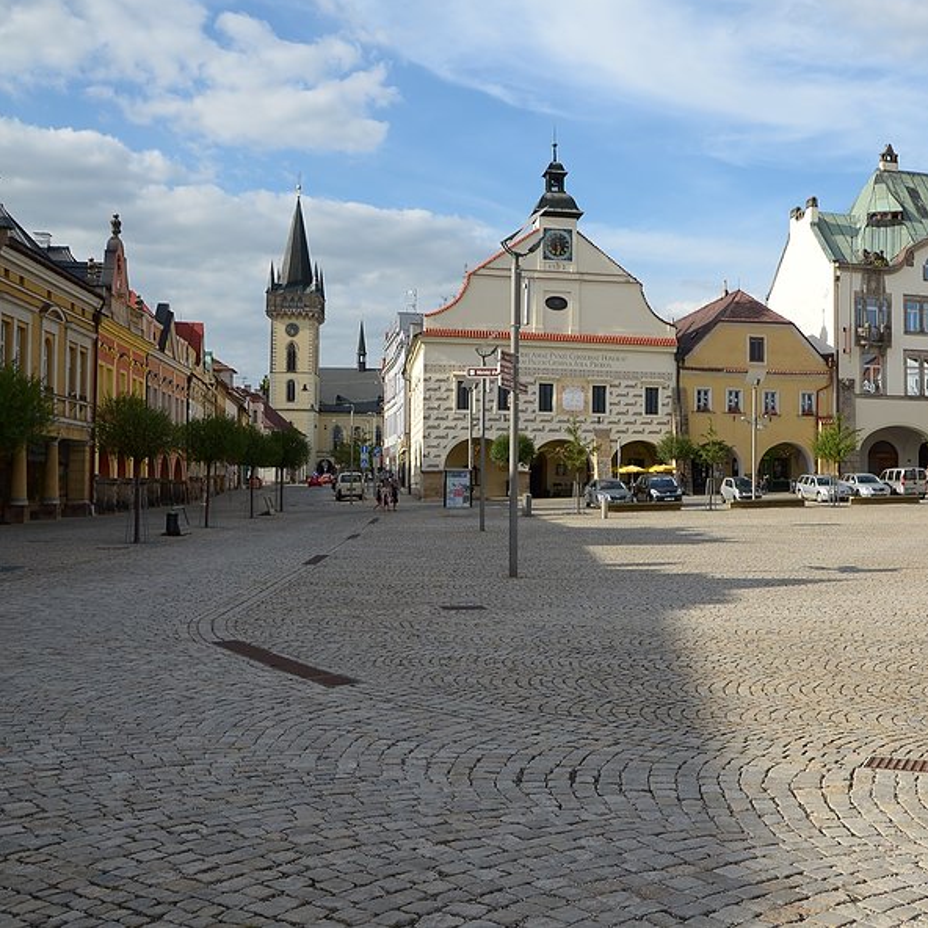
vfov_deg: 41.3
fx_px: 1233
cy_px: 462
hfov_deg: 40.3
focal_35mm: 41
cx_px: 679
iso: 100
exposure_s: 1/250
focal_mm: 21
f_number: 8
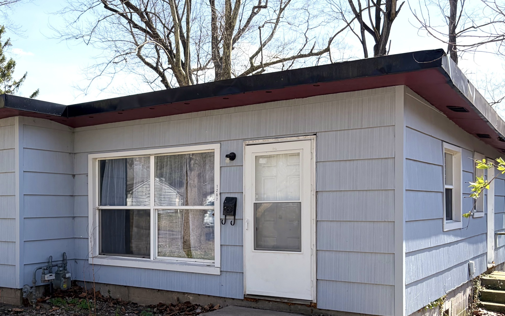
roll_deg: +0.0
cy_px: 213
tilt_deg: -0.6
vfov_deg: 31.0
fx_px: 564
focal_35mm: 41
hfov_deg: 46.8
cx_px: 139
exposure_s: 1/2364
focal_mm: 5.96
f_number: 1.6
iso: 64
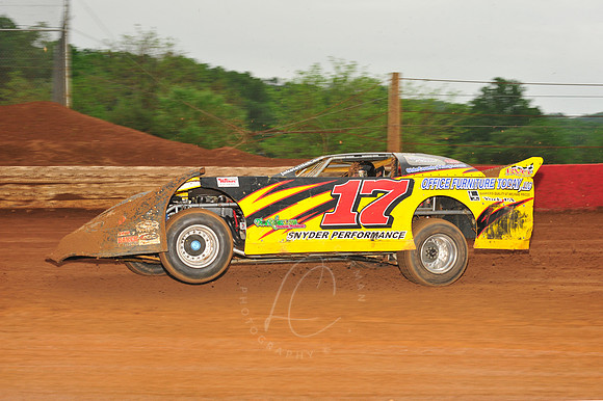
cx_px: 302
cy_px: 200
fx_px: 1339
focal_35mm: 80
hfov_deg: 25.4
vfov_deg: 17.0
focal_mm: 80
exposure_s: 1/320
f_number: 7.1
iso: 800
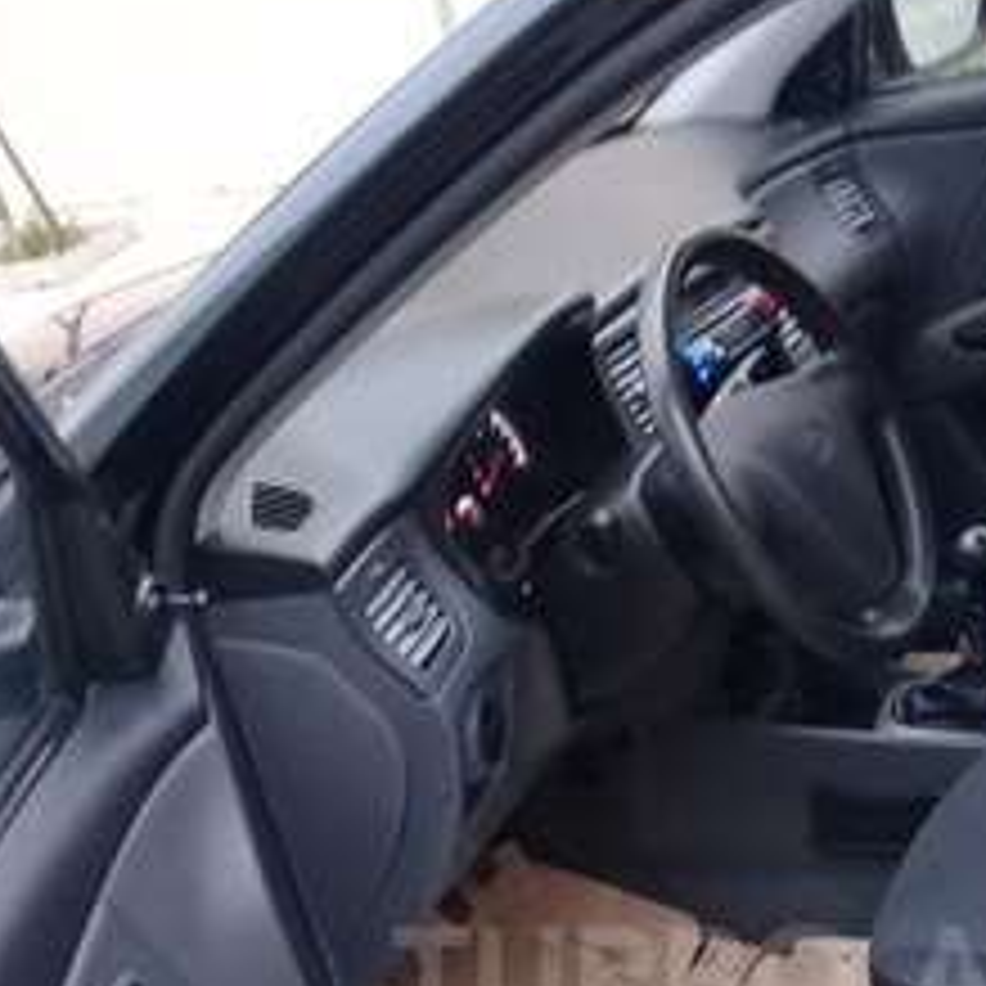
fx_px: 1998
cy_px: 977
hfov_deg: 27.3
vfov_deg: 26.3
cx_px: 738
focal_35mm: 62
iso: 160
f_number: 2.2
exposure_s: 1/25
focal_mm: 3.3
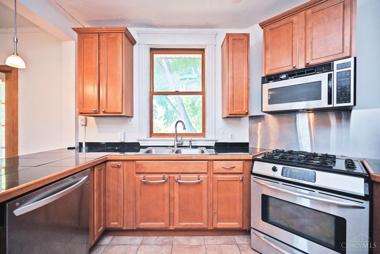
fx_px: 148
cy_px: 127
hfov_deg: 104.3
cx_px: 190
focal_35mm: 14
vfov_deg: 81.2
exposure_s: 1/60
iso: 200
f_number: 4
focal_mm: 14
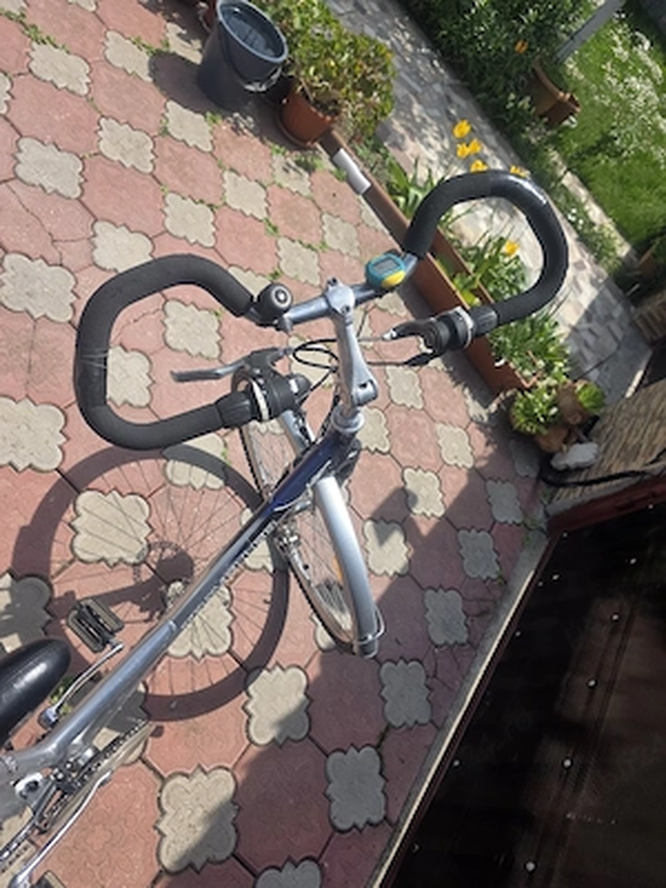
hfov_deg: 58.9
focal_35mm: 23
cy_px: 444
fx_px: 590
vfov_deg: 73.9
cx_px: 333
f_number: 1.7
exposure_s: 1/5000
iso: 80
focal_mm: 6.3
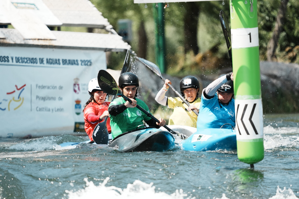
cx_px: 150
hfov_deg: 3.4
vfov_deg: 2.3
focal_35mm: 600
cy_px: 100
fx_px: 4983
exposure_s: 1/1025
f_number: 6.3
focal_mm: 600
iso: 500
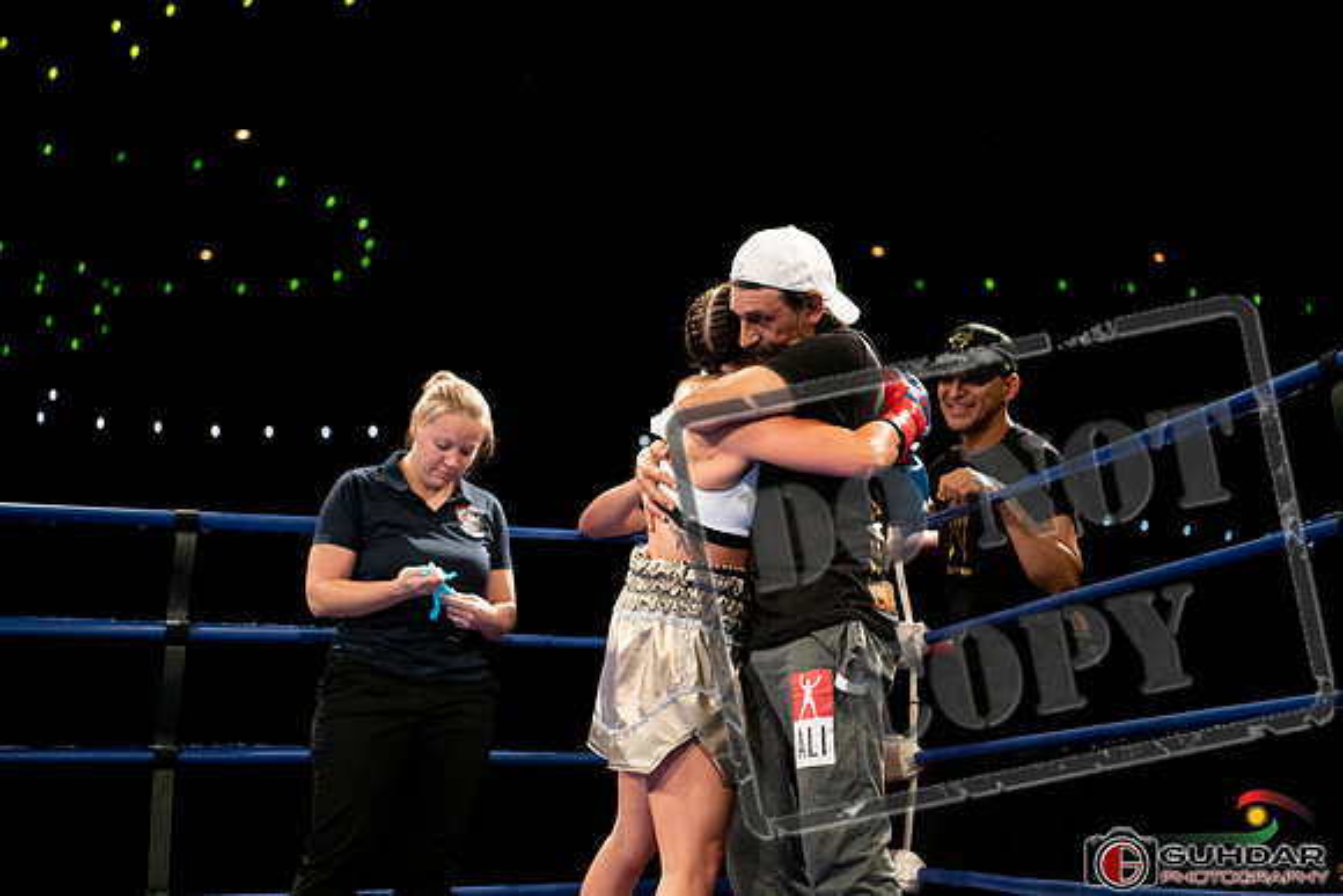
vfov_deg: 19.5
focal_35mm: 70
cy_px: 448
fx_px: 2612
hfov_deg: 28.8
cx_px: 672
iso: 1600
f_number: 2.8
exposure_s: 1/1250
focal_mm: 70
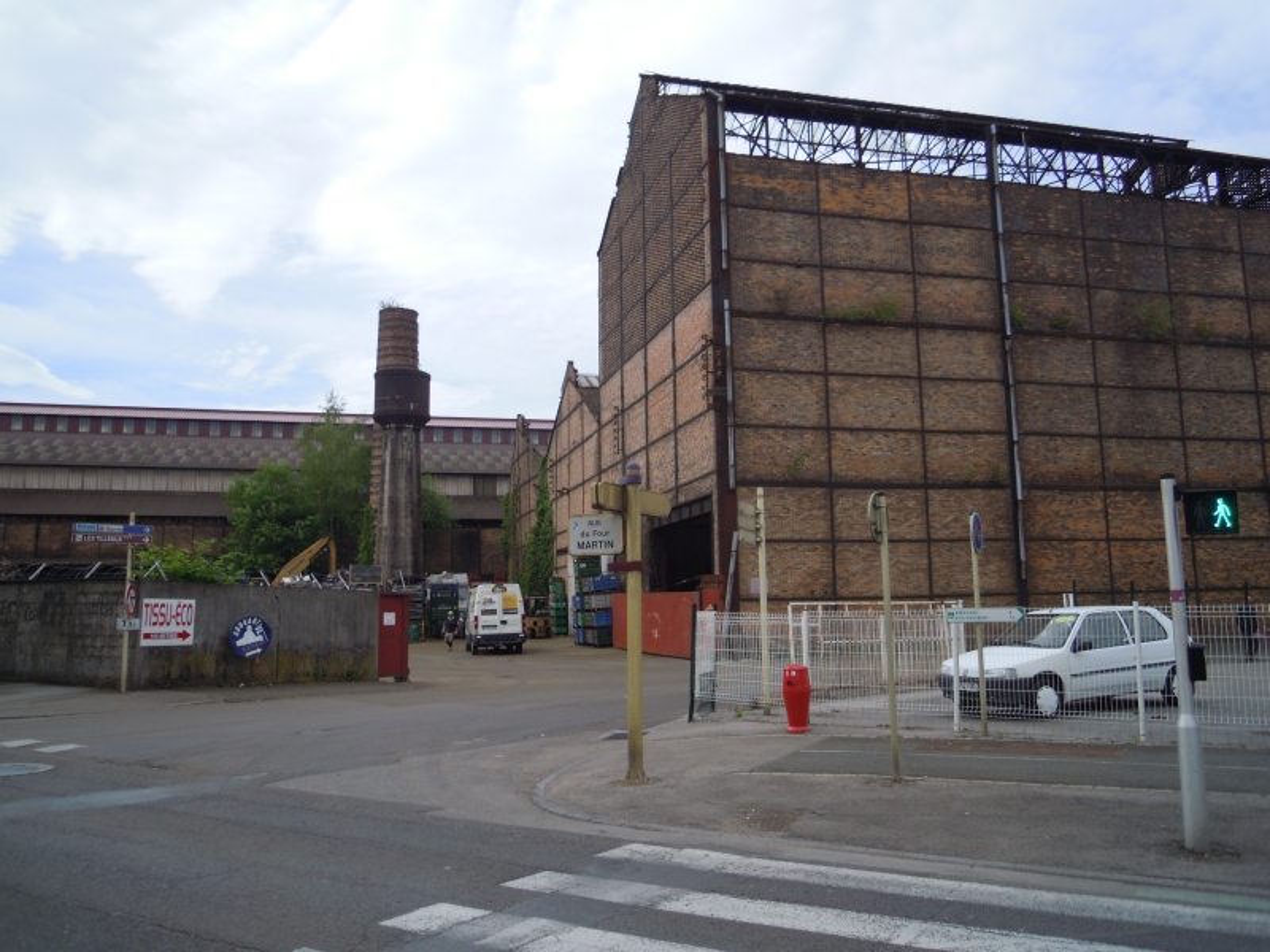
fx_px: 1027
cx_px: 635
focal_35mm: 28
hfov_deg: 63.4
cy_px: 476
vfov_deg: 49.7
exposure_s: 1/200
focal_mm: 5
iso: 100
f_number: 7.6
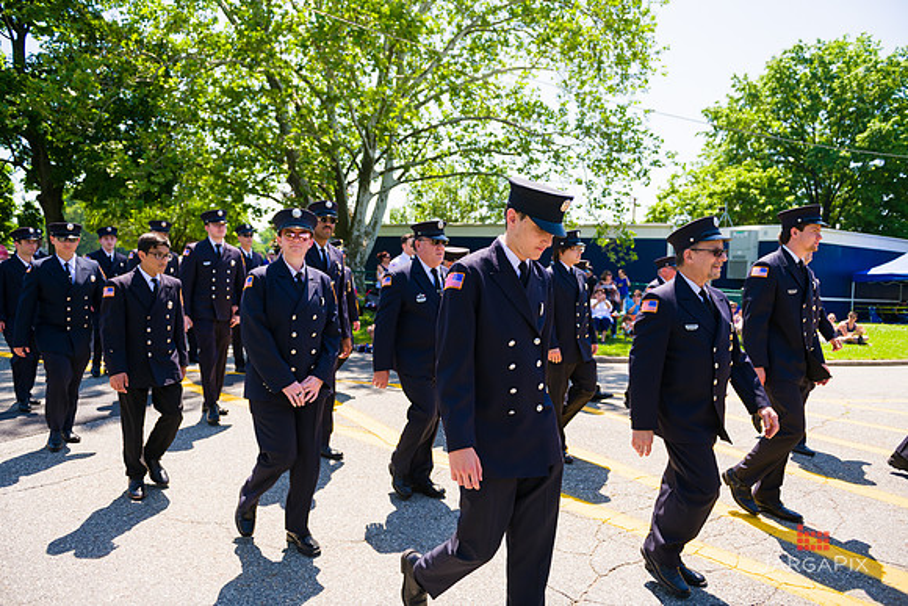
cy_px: 303
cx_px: 454
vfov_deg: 53.2
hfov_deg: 73.7
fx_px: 605
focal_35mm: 24
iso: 200
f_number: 5
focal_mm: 24
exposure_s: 1/1250
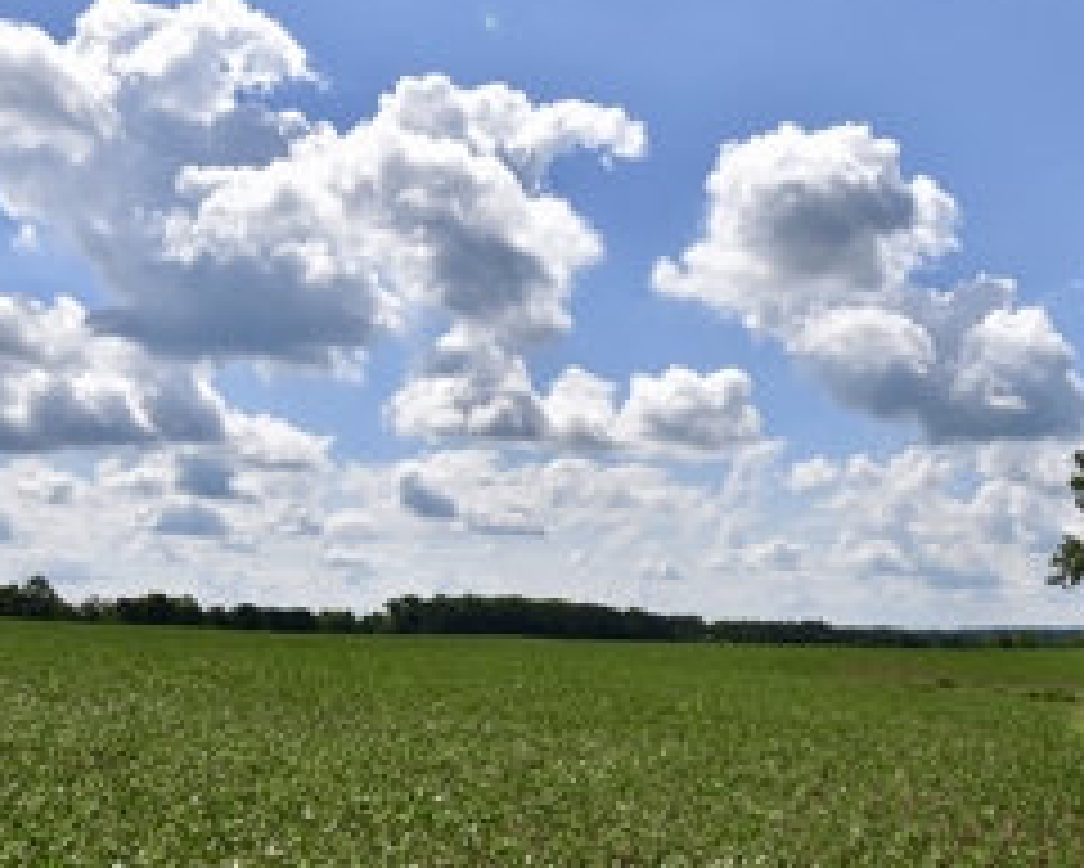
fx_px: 1348
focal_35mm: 42
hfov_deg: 43.1
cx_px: 742
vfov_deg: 35.2
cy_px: 607
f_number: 14
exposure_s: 1/200
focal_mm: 16
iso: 100
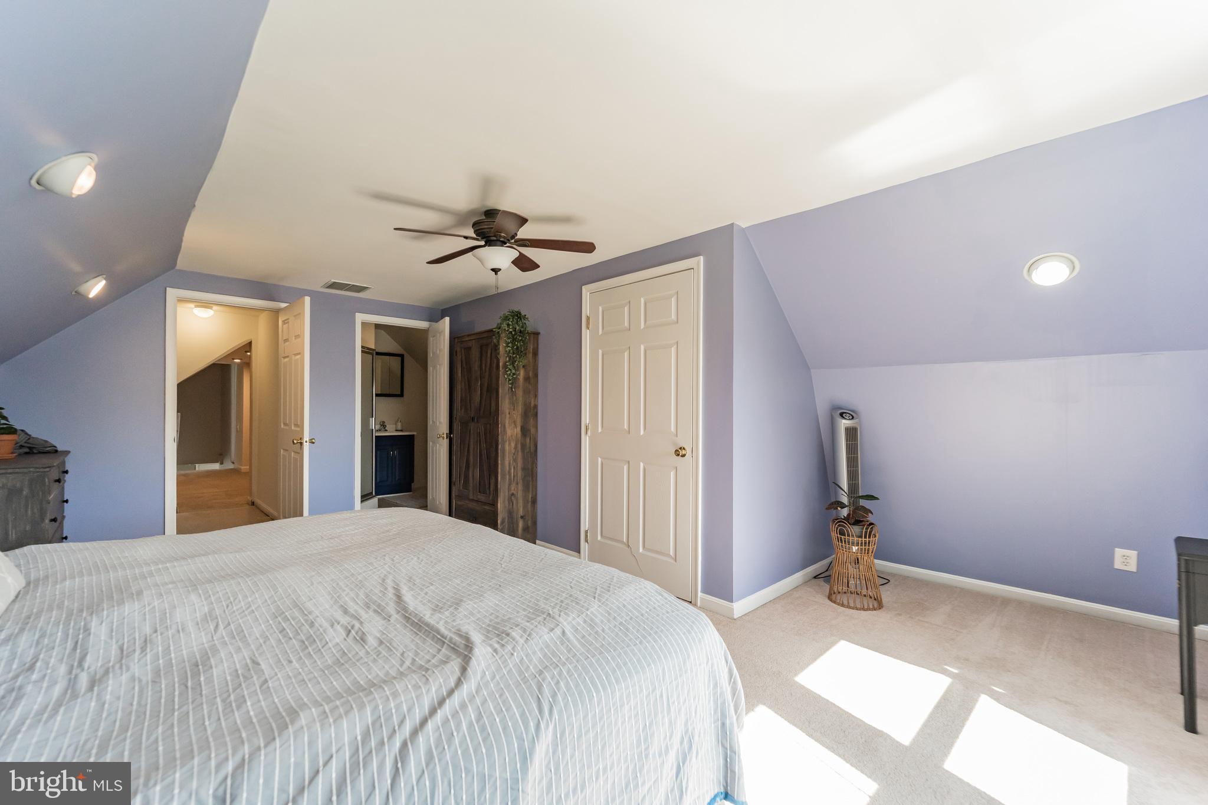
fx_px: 470
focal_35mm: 14
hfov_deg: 104.3
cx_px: 604
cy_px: 402
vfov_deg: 81.2
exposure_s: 1/160
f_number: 5.6
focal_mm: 14
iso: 800
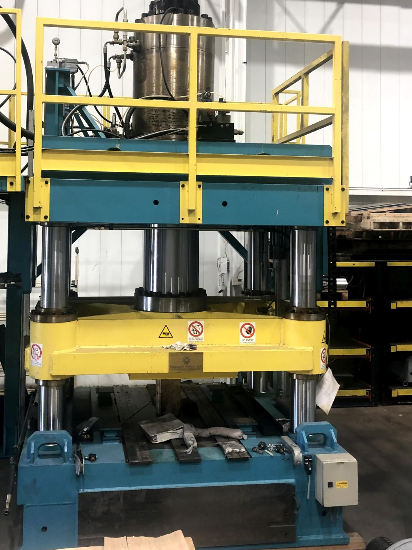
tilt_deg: +1.9
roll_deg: -1.6
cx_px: 170
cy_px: 213
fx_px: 603
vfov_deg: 48.6
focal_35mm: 38
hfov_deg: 37.6
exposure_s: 1/30
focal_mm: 4
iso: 40
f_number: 1.8
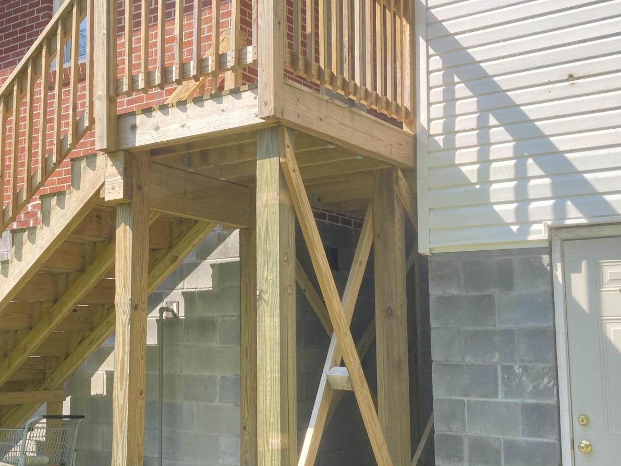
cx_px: 222
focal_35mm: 47
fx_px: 843
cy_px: 247
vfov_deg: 30.9
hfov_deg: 40.1
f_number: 1.8
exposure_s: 1/417
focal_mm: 3.99
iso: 20
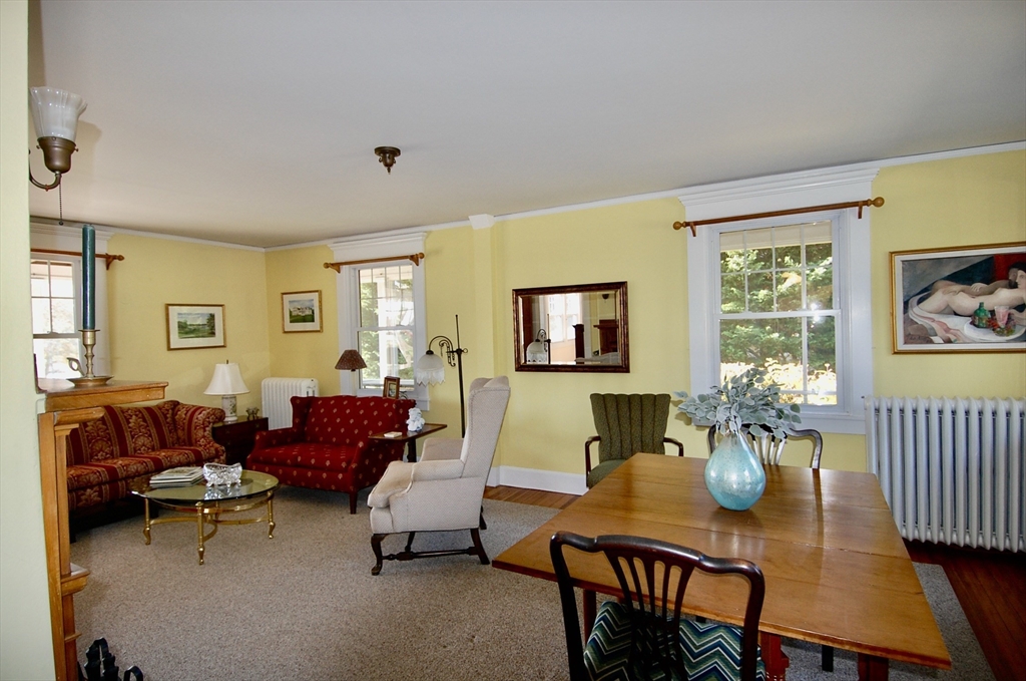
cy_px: 340
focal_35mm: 18
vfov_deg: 67.2
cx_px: 513
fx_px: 512
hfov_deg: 90.1
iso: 400
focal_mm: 12
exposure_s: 1/60
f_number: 4
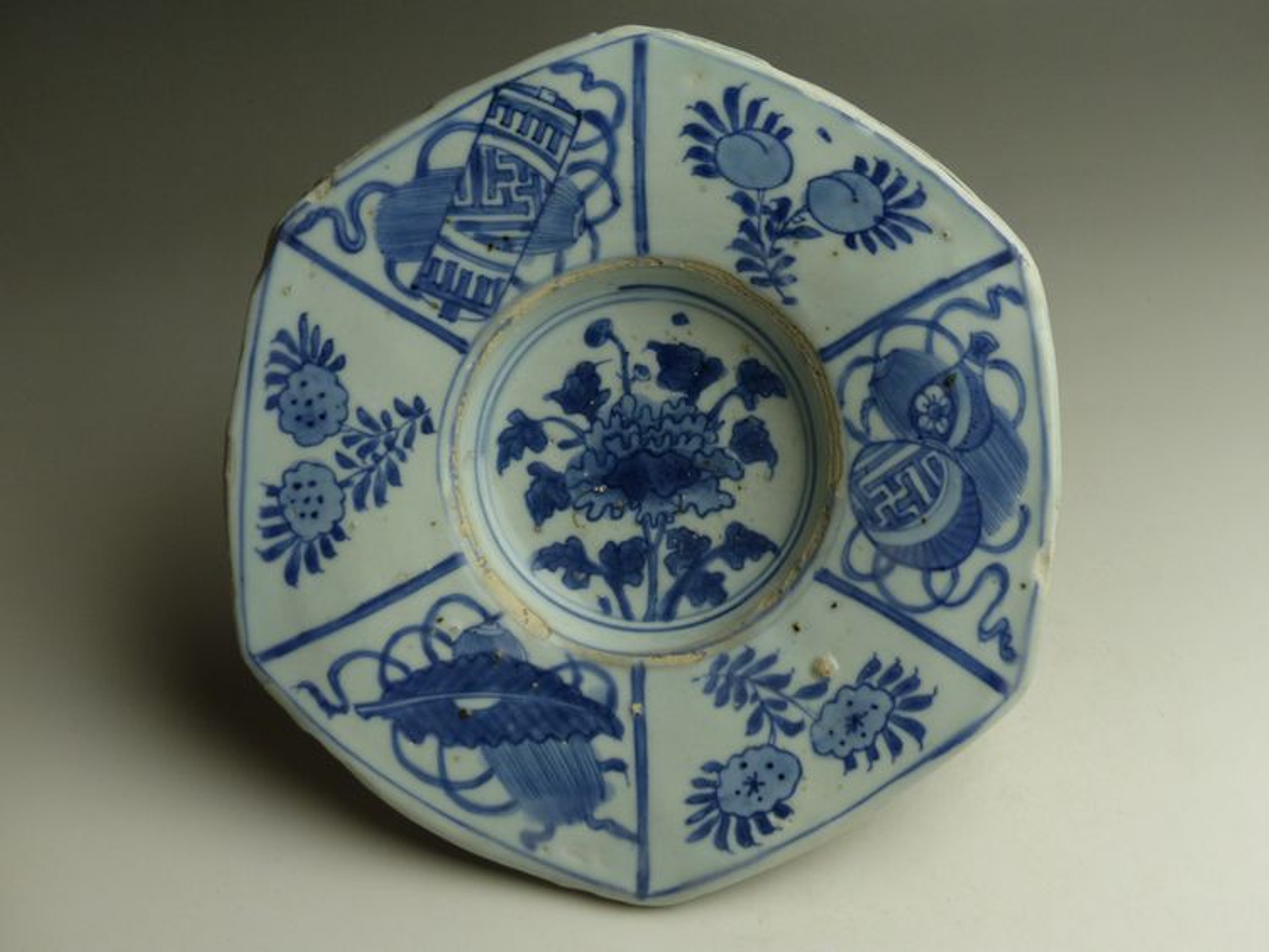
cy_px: 476
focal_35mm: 54
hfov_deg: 35.5
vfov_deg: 27.0
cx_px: 634
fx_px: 1980
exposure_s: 1/160
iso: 200
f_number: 3.2
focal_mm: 9.8
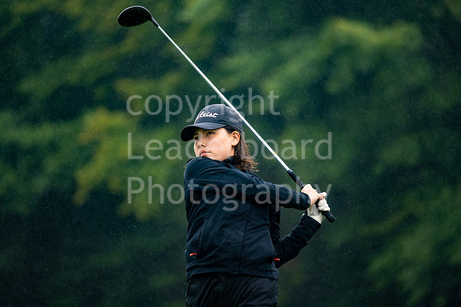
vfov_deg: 4.6
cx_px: 230
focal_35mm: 300
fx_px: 3842
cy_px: 154
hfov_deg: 6.9
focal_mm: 300
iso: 500
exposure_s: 1/1250
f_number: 4
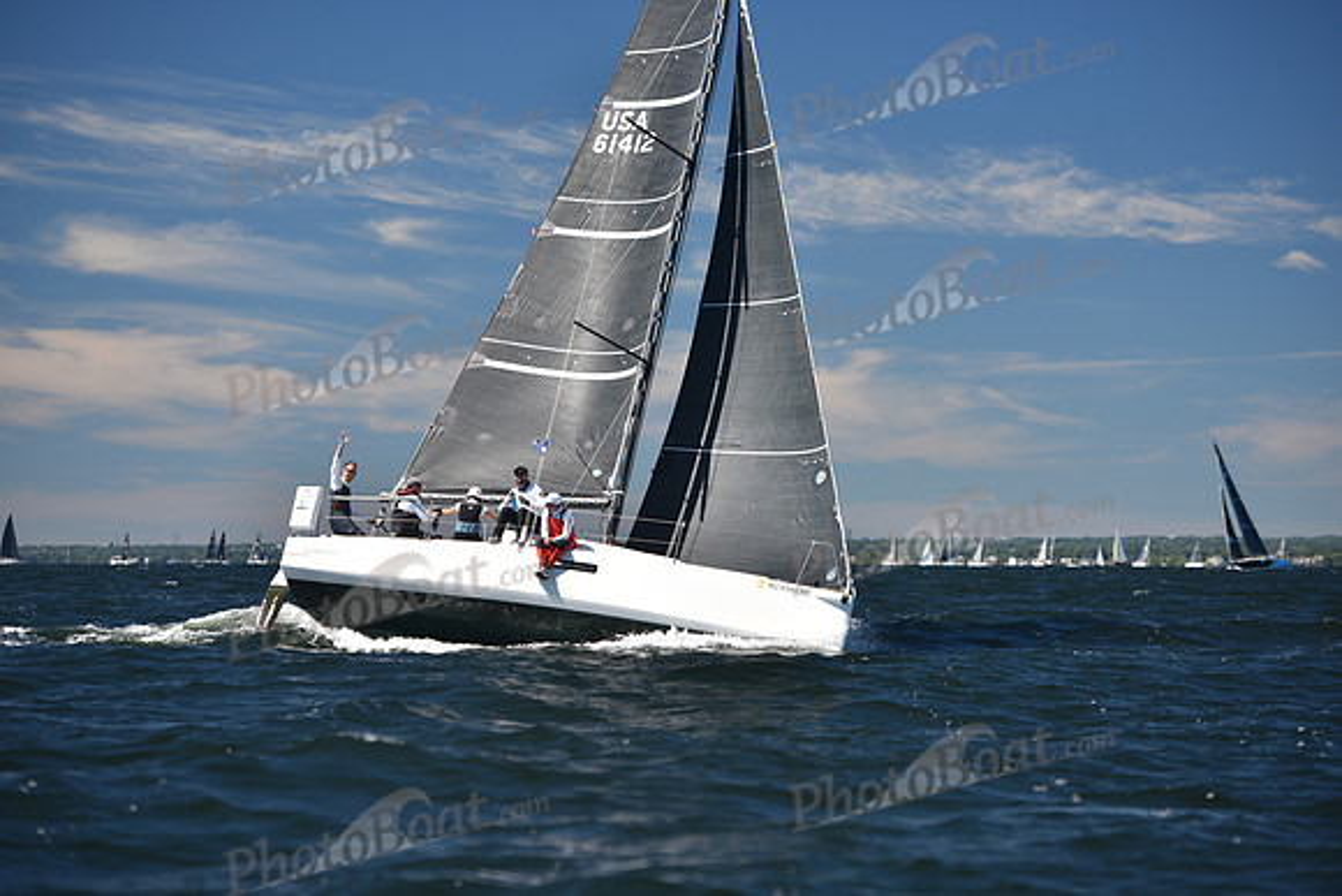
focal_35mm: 120
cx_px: 671
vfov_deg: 11.4
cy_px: 448
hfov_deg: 17.1
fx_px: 4474
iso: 200
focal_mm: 120
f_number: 3.2
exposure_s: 1/1000
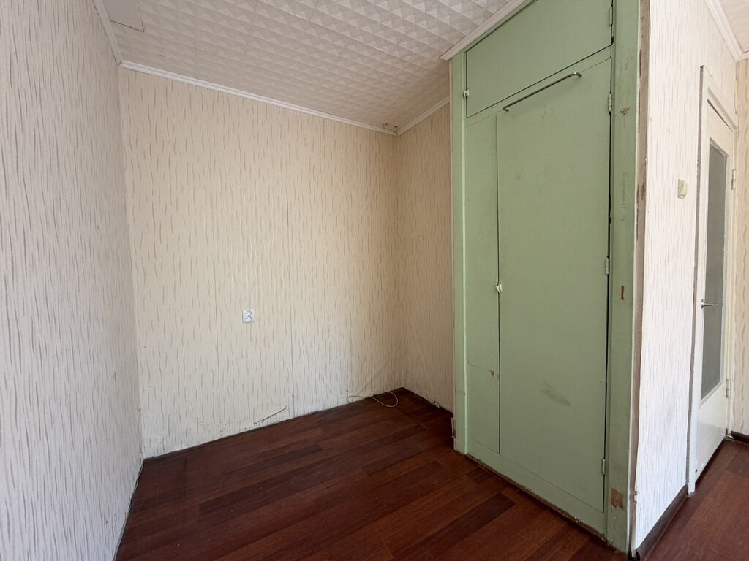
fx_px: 303
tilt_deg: -2.8
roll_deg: +0.4
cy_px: 280
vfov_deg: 85.7
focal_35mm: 14
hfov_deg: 102.1
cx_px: 374
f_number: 2.2
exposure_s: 1/121
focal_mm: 2.22
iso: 100
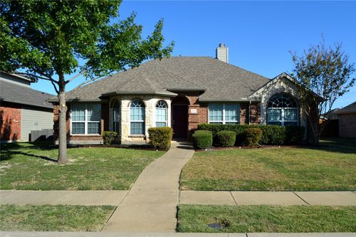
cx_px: 178
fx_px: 267
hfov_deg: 67.4
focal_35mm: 27
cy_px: 118
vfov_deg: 47.9
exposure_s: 1/400
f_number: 9
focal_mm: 18
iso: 100
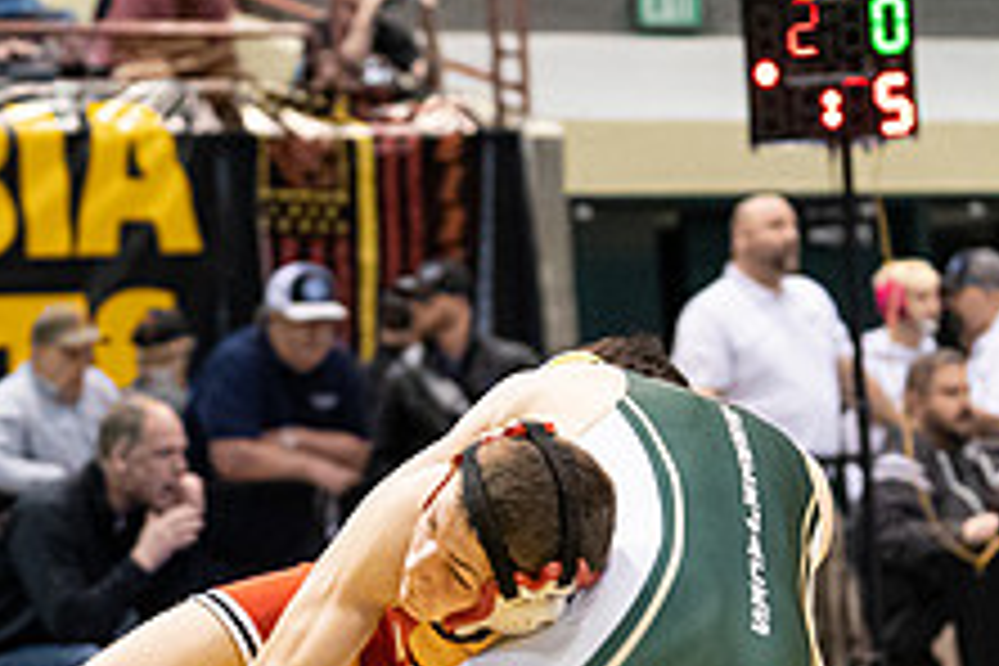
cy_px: 529
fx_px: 7409
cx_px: 315
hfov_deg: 7.7
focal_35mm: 267
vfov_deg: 5.1
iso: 10000
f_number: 4
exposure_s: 1/500
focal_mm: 102
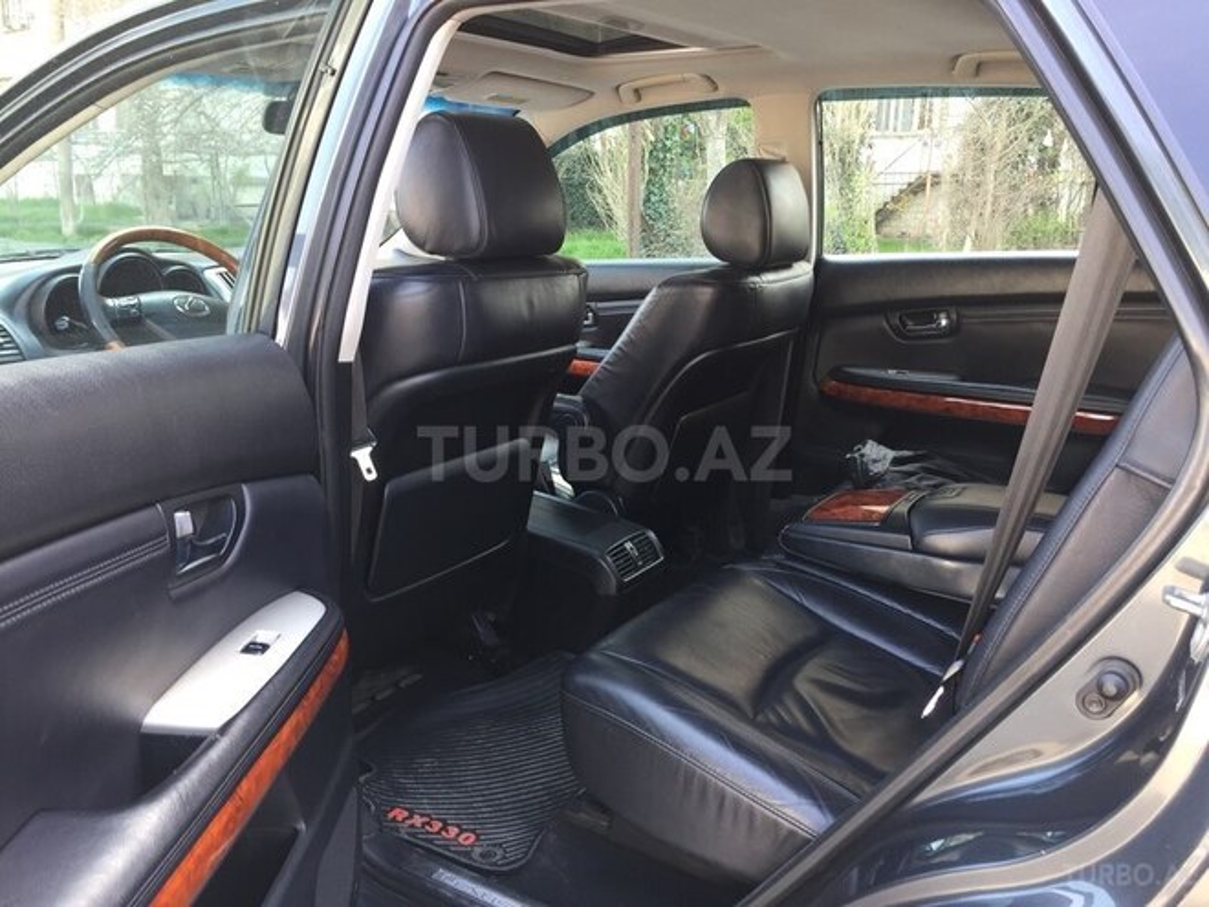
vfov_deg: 48.2
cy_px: 454
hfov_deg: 61.7
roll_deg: -1.5
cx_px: 604
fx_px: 1013
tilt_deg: -15.8
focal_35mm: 29
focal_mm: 4.15
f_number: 2.2
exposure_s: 1/50
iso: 40
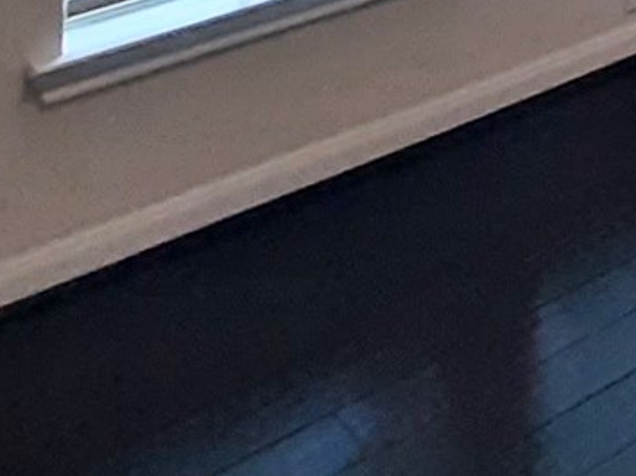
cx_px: 1293
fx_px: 1378
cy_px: -567
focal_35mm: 75
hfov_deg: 17.7
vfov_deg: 14.8
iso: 125
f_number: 2.2
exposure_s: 1/40
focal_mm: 1.42
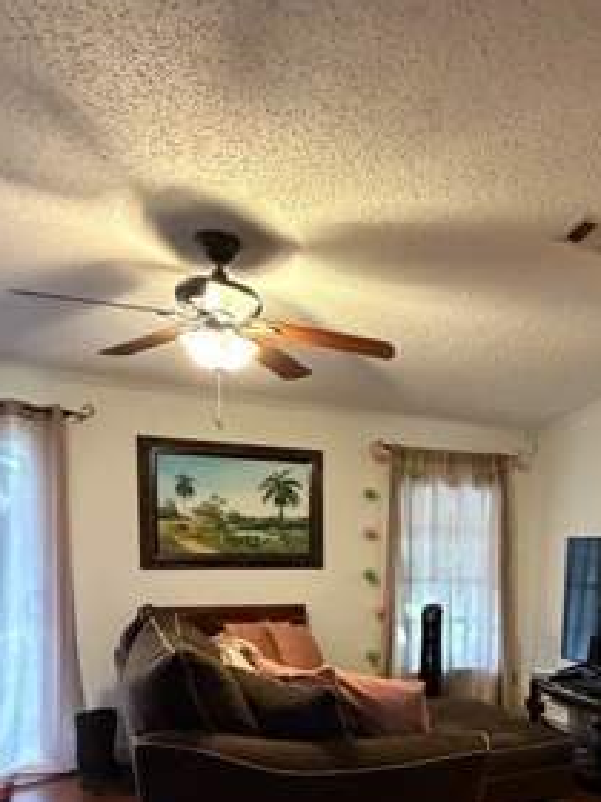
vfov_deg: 53.9
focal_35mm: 32
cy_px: 613
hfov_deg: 40.8
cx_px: 541
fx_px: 741
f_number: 2.2
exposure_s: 1/60
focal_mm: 2.22
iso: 1250
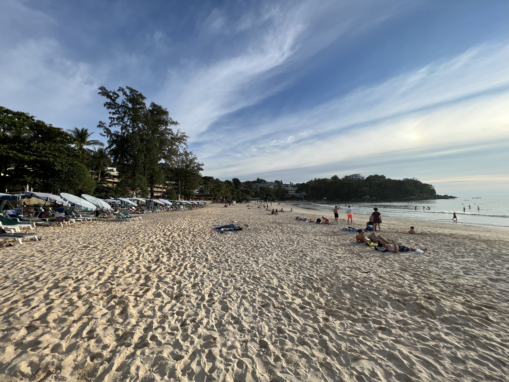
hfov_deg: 106.2
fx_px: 191
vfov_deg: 89.9
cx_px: 254
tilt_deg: +2.6
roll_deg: +1.7
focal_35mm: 13
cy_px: 191
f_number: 1.8
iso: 32
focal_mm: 1.57
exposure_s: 1/1623
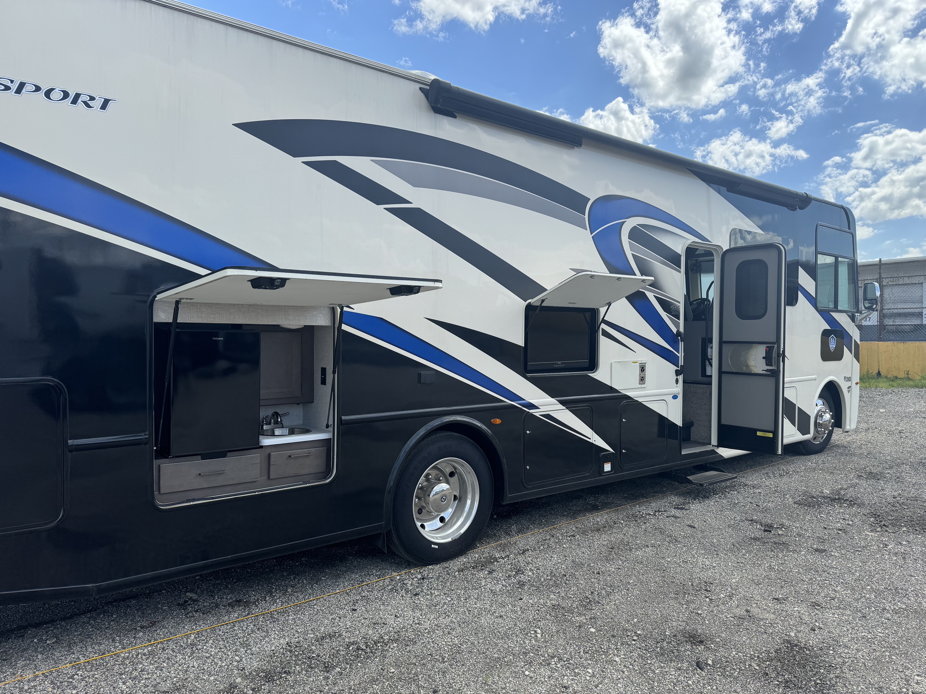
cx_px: 463
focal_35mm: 24
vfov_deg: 56.8
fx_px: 642
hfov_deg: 71.6
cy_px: 347
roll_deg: +0.2
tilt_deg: +0.6
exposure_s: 1/2331
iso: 80
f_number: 1.78
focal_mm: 6.76
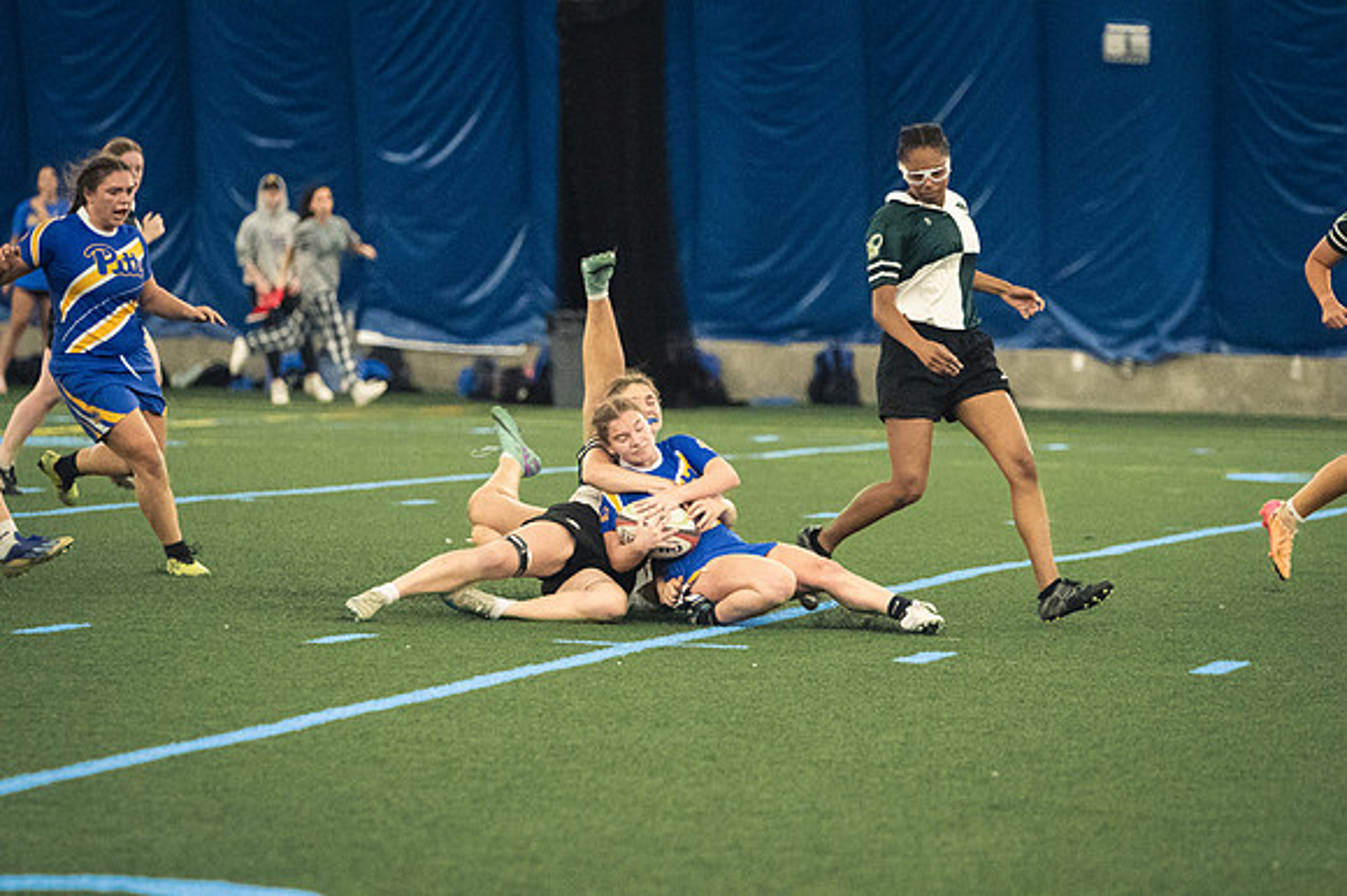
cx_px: 674
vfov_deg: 5.4
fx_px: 9535
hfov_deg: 8.1
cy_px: 448
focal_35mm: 255
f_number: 2.8
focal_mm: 170
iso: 12800
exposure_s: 1/500
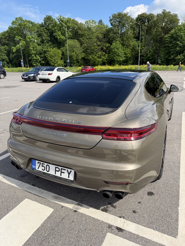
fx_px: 171
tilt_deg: -17.9
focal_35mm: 24
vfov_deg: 71.6
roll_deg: +1.0
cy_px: 123
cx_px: 92
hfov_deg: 56.8
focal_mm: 6.76
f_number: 1.78
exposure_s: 1/3145
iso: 80
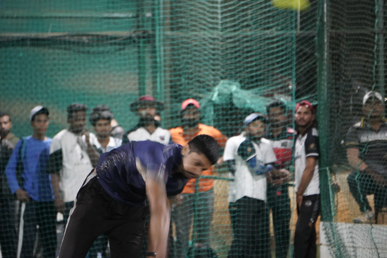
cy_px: 129
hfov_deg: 6.5
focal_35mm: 315
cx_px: 194
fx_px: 3388
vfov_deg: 4.4
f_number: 6.3
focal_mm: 210
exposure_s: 1/90
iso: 6400
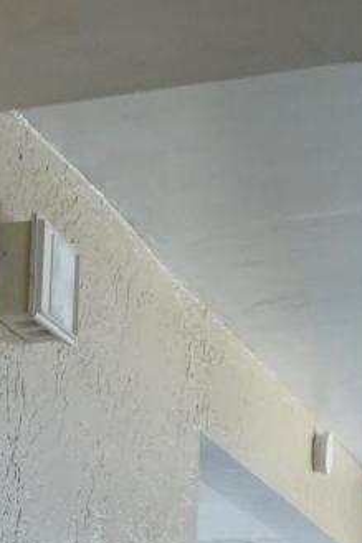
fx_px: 2204
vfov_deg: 12.7
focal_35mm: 146
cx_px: -523
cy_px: 989
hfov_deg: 8.5
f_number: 4
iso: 2000
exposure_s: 1/160
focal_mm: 24
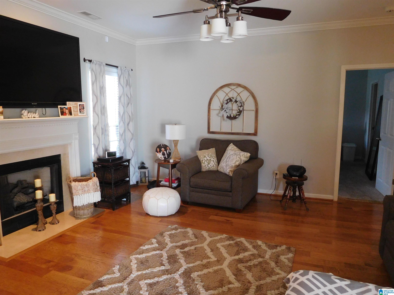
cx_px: 197
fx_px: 285
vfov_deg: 54.9
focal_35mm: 25
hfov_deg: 69.4
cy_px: 148
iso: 400
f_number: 3.4
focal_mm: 4.5
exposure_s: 1/20
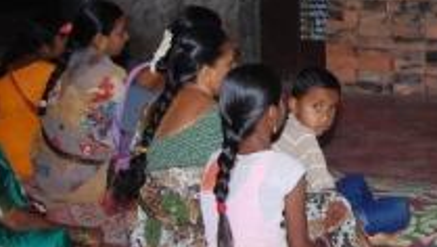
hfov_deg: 20.3
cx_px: 464
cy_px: 29
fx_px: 1171
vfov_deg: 11.9
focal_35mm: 101
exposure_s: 1/125
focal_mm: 30
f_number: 7.1
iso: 400
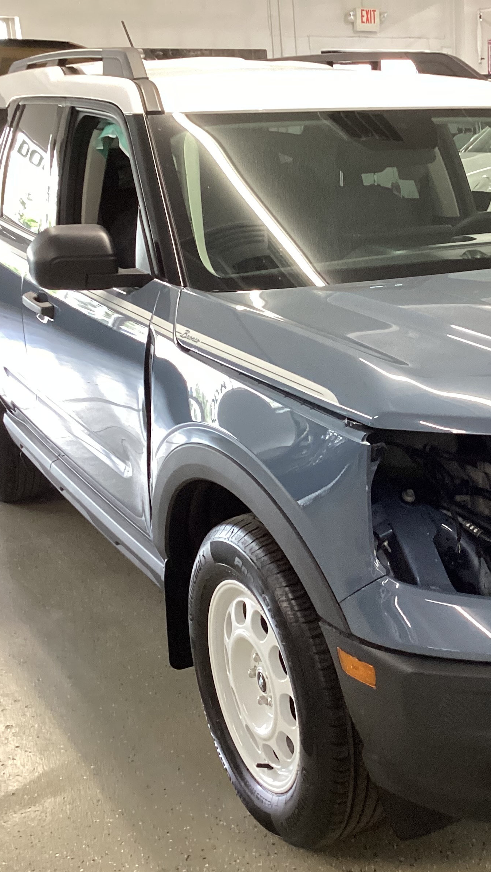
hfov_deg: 25.2
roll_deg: +1.1
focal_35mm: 46
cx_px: 444
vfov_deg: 44.6
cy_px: 445
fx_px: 1065
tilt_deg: -20.0
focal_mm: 3.3
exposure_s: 1/50
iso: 200
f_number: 2.4
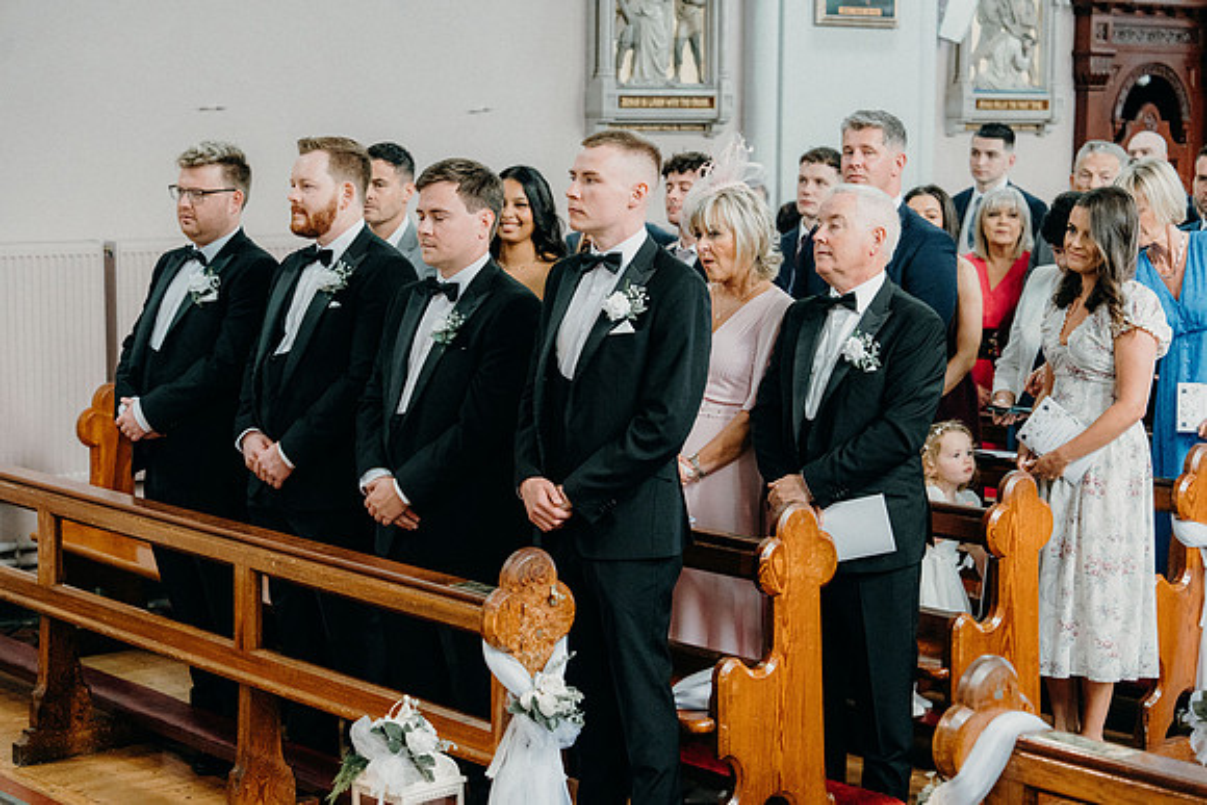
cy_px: 402
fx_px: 2347
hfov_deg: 28.8
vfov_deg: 19.5
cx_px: 604
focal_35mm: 70
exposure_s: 1/160
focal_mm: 70
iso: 5000
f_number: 3.5
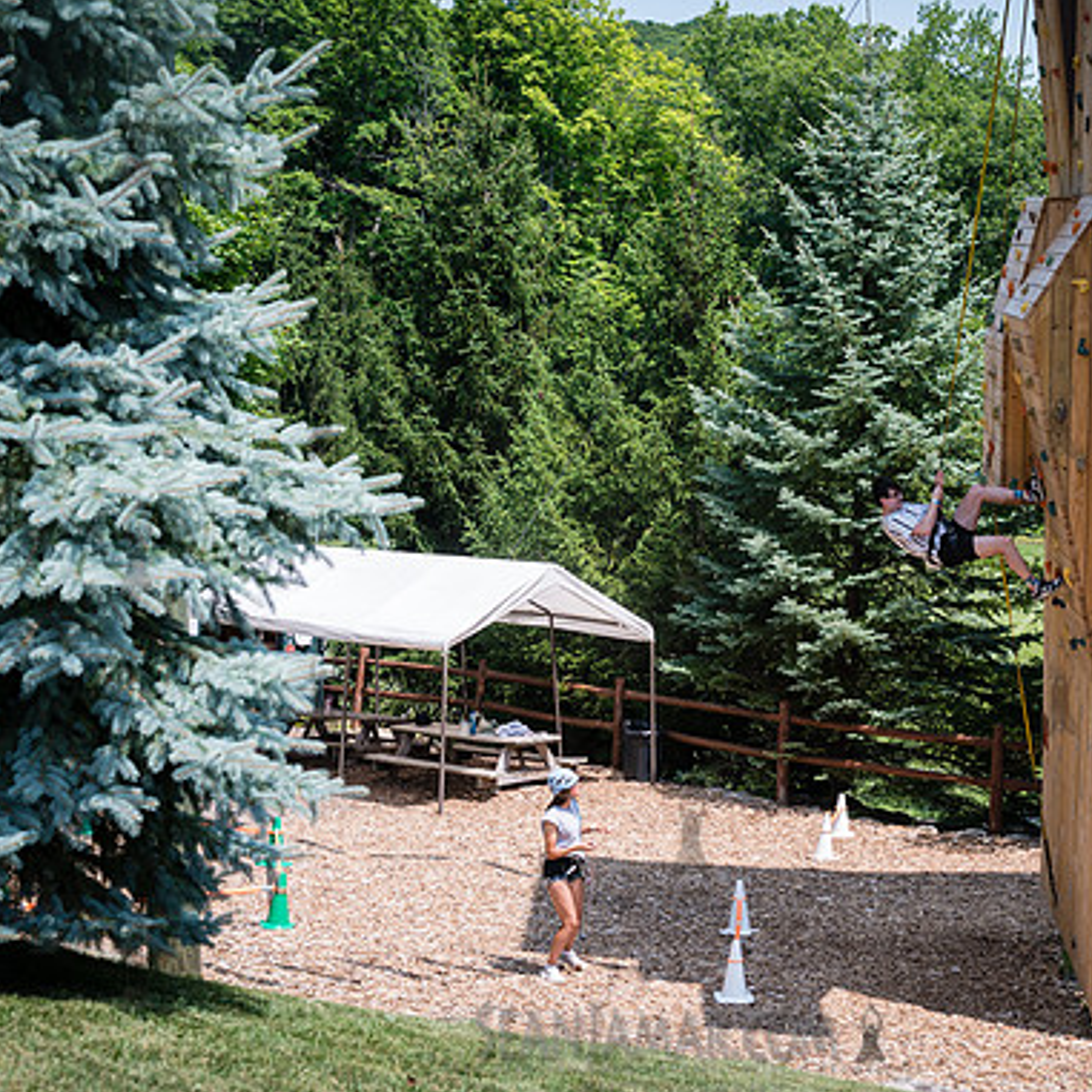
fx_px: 2213
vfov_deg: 27.7
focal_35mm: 62
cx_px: 688
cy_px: 547
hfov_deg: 27.6
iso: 100
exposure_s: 1/400
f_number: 4.5
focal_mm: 48
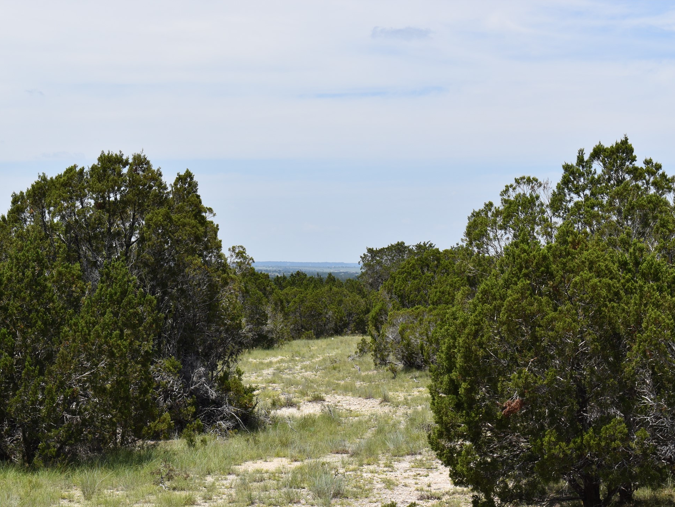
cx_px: 323
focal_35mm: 90
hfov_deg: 21.9
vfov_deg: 16.5
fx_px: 1746
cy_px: 253
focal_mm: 55
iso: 100
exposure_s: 1/200
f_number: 10
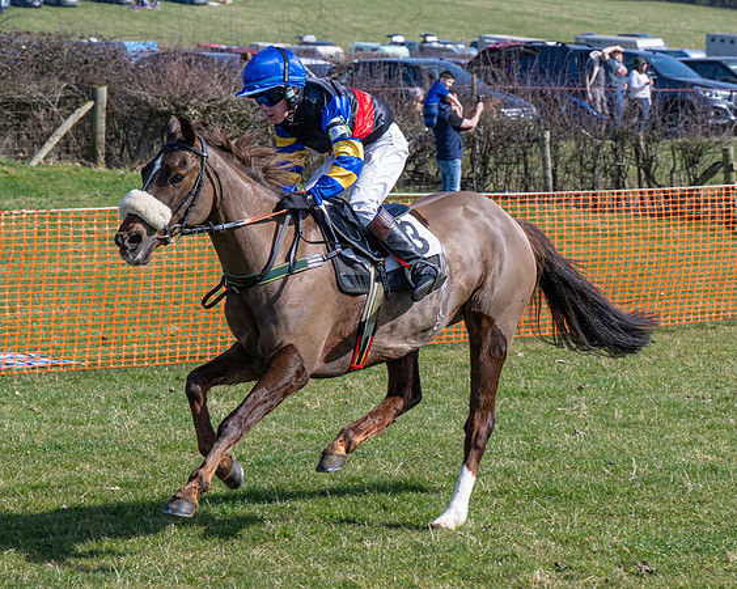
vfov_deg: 9.9
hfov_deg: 12.4
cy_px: 269
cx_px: 340
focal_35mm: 155
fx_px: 3387
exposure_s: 1/1250
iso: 200
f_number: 5
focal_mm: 70
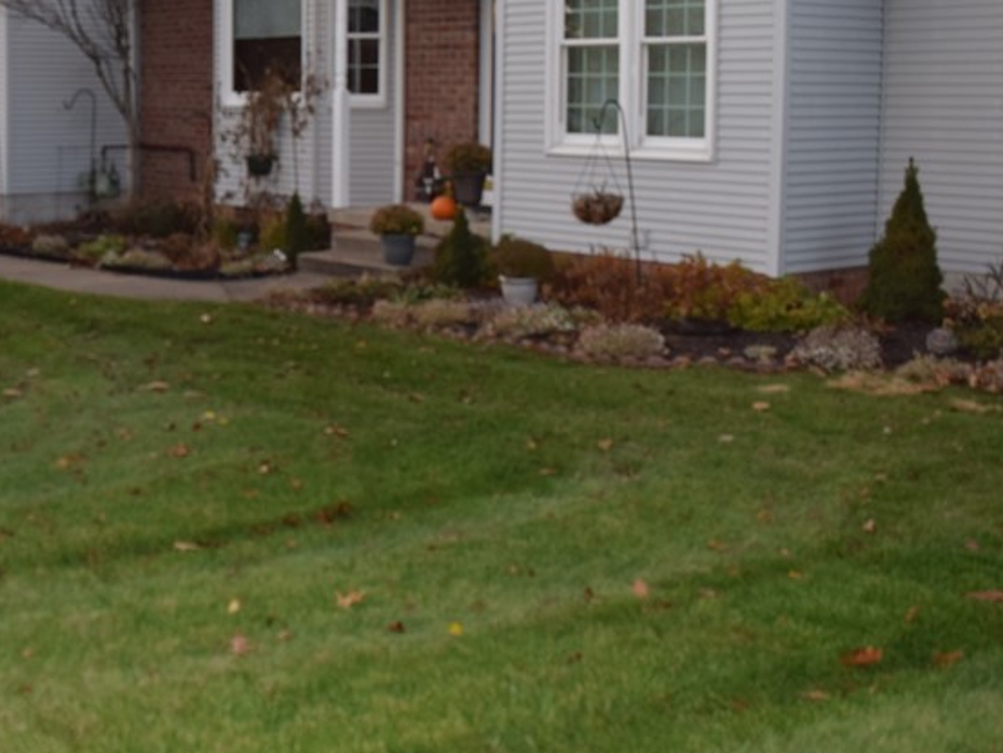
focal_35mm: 51
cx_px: 89
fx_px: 1478
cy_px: 218
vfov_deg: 28.3
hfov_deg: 35.2
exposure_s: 1/125
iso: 280
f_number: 5.6
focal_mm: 18
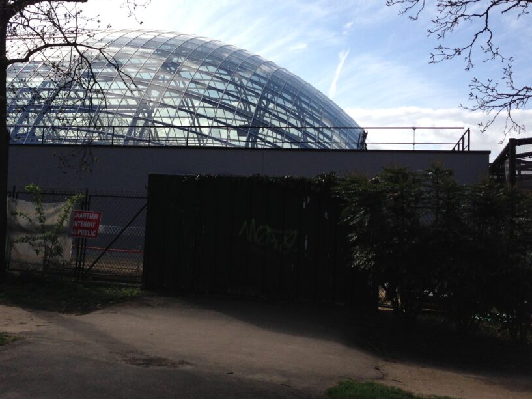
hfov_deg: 44.4
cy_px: 161
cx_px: 199
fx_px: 646
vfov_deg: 34.3
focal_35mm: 42
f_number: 2.4
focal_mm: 4.13
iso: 50
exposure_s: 1/2088
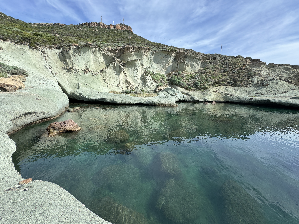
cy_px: 112
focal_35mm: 14
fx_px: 121
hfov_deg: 102.1
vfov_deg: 85.7
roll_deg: -1.2
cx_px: 150
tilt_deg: -10.5
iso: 50
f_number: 2.2
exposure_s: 1/1236
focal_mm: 2.22
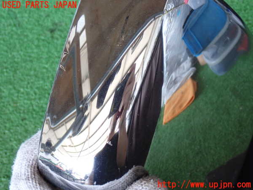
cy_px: 95
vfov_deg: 30.9
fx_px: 344
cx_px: 126
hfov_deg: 40.4
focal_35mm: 47
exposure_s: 1/50
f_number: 3.1
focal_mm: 8.4
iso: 200
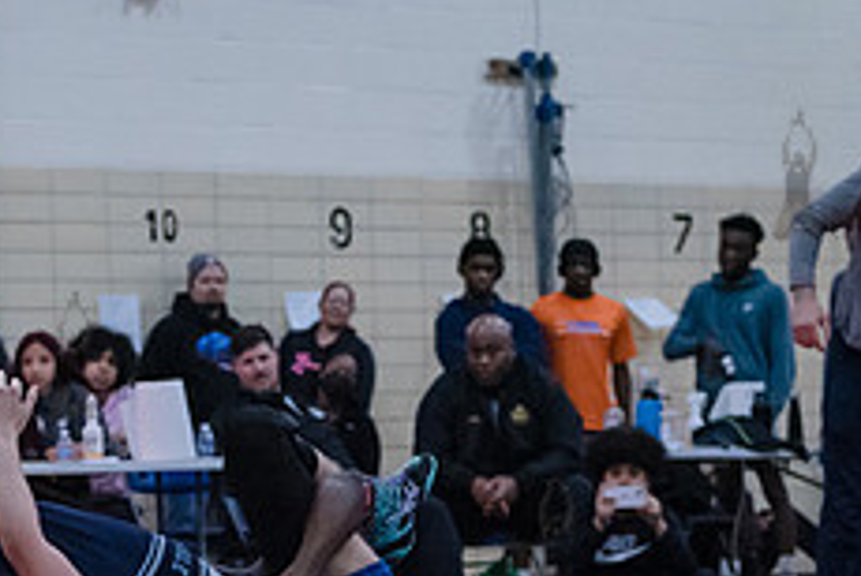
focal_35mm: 141
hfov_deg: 14.4
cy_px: 716
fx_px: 3377
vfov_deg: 9.6
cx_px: 71
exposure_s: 1/400
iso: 8000
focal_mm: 56
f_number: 3.2
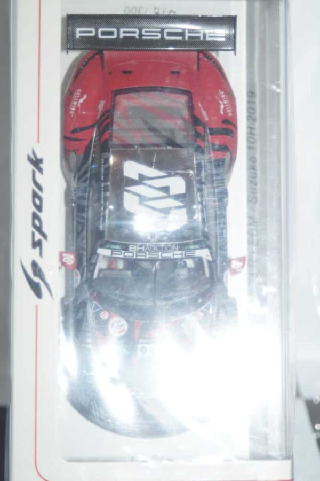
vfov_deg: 19.5
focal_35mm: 105
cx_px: 160
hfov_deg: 13.0
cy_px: 240
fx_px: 1400
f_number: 5.6
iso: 400
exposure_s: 1/100
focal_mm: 70
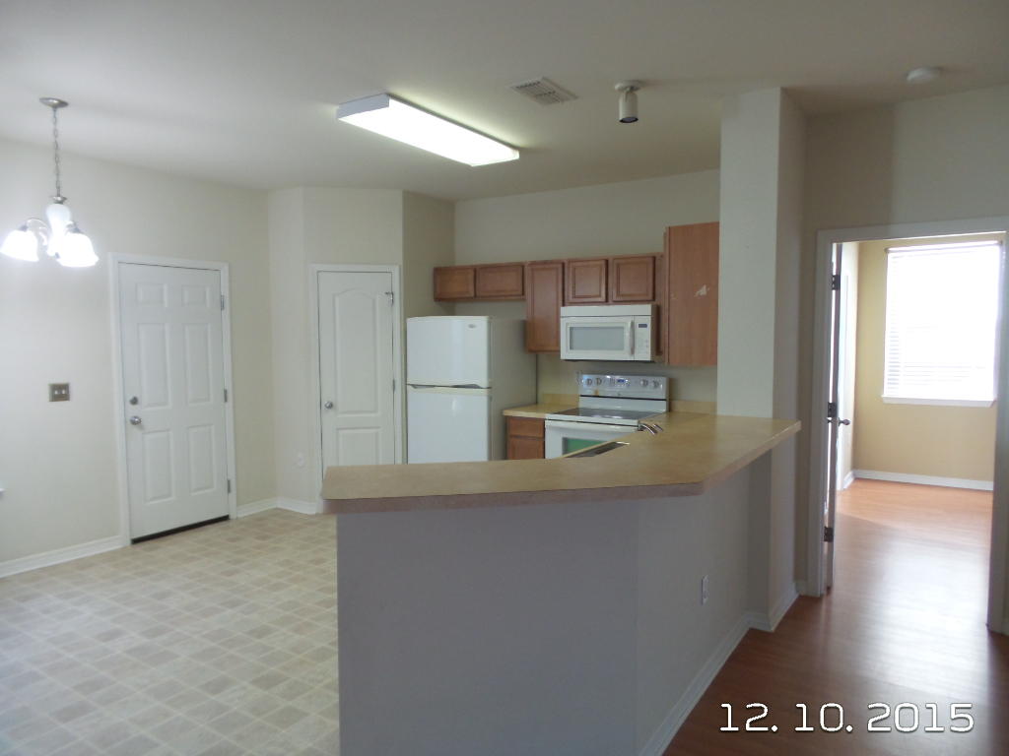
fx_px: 670
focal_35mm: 23
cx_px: 504
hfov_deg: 73.9
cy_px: 378
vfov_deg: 58.9
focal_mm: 4.1
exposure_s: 1/30
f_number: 2.8
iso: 250
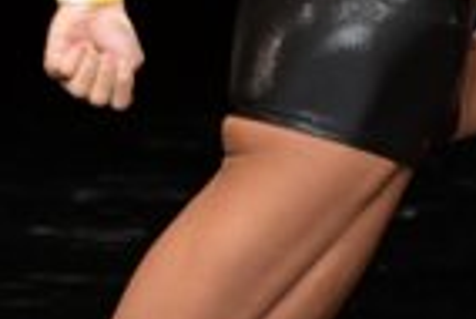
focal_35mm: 2456
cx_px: 323
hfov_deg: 0.8
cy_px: -212
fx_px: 32506
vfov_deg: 0.6
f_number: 5.6
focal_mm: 300
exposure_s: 1/400
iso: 3200
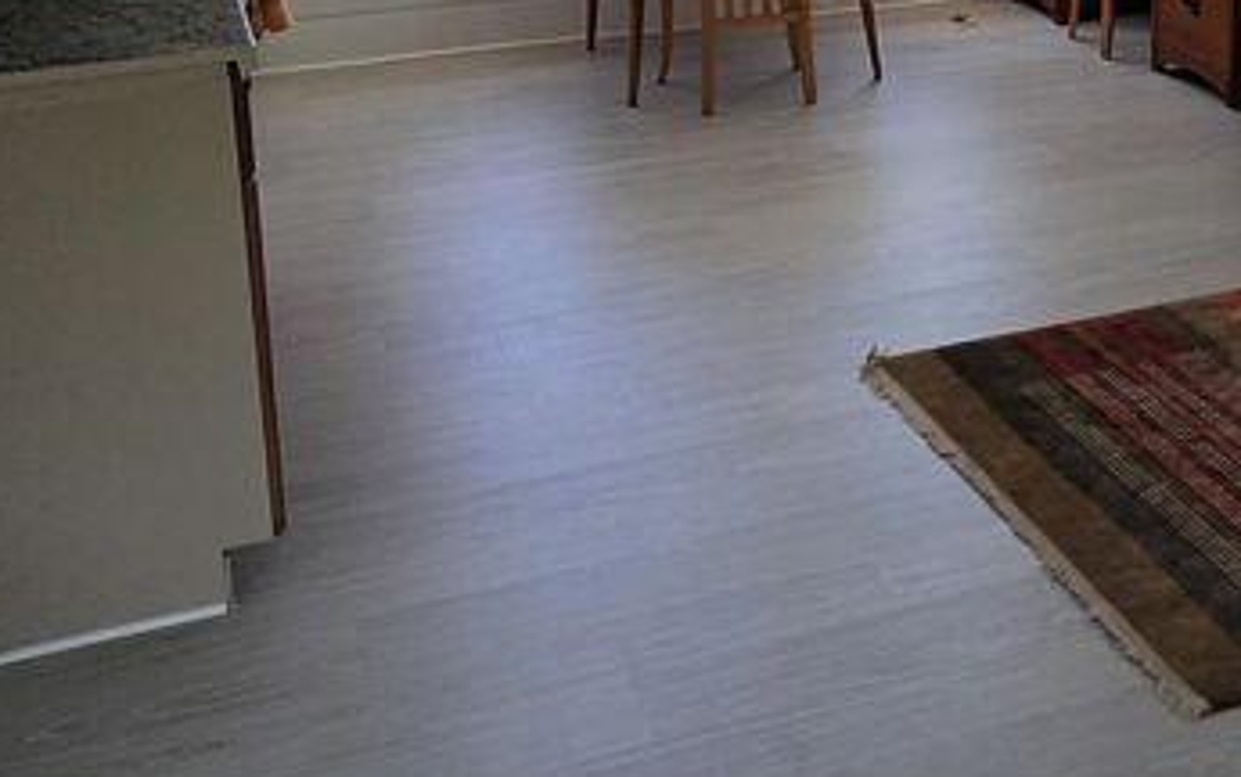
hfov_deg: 34.0
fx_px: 1929
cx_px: 1076
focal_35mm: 57
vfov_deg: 21.8
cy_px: -40
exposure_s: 1/120
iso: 120
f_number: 1.8
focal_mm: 4.27
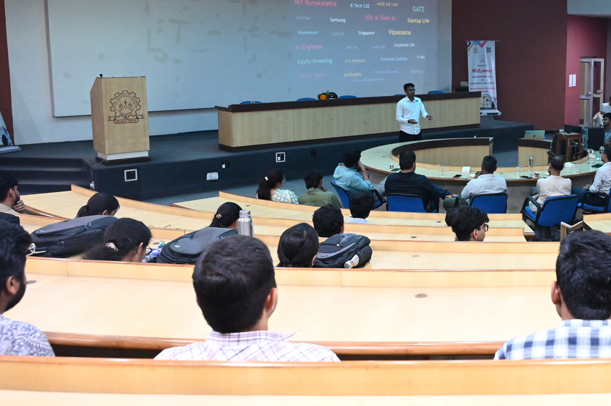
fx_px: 729
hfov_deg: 42.3
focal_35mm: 43
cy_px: 120
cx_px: 532
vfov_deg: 30.8
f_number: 4
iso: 6400
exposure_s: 1/100
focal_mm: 24
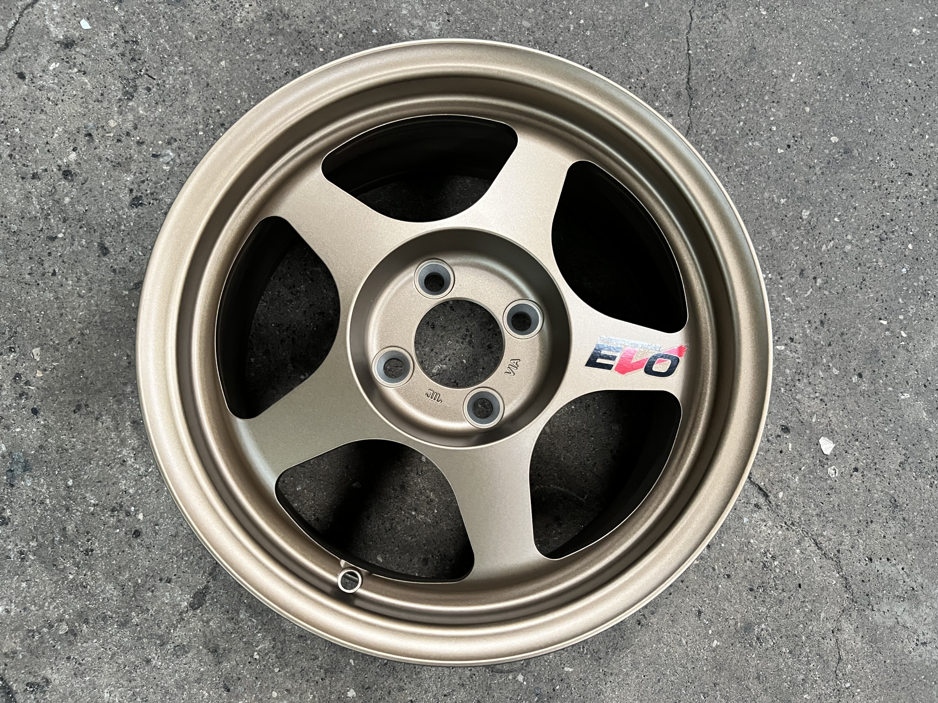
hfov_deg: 67.3
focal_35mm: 26
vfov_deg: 53.1
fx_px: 705
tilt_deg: -81.5
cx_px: 469
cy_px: 352
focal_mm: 5.7
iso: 500
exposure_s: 1/50
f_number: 1.5
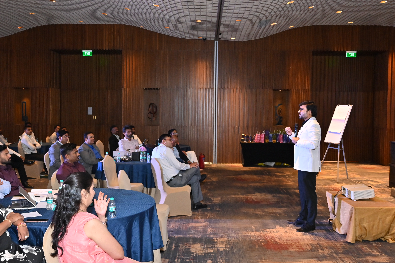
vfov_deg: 36.9
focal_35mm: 36
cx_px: 198
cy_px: 132
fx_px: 395
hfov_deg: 53.1
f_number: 5
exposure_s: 1/80
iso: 2000
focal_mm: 24
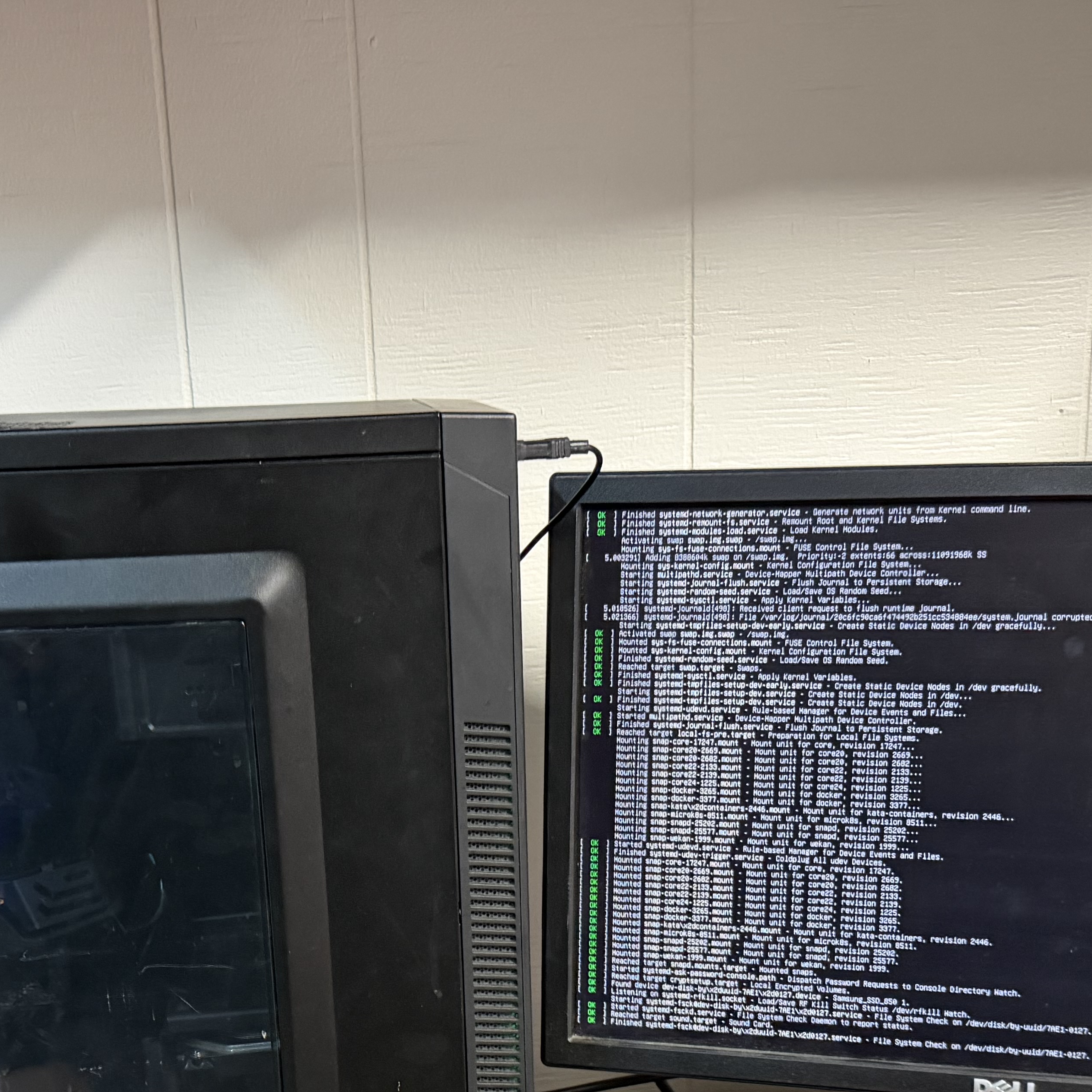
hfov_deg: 35.3
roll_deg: +3.2
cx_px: 457
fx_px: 1713
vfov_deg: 34.0
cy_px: 911
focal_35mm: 48
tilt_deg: -16.9
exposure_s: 1/30
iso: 800
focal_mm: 6.76
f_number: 1.78
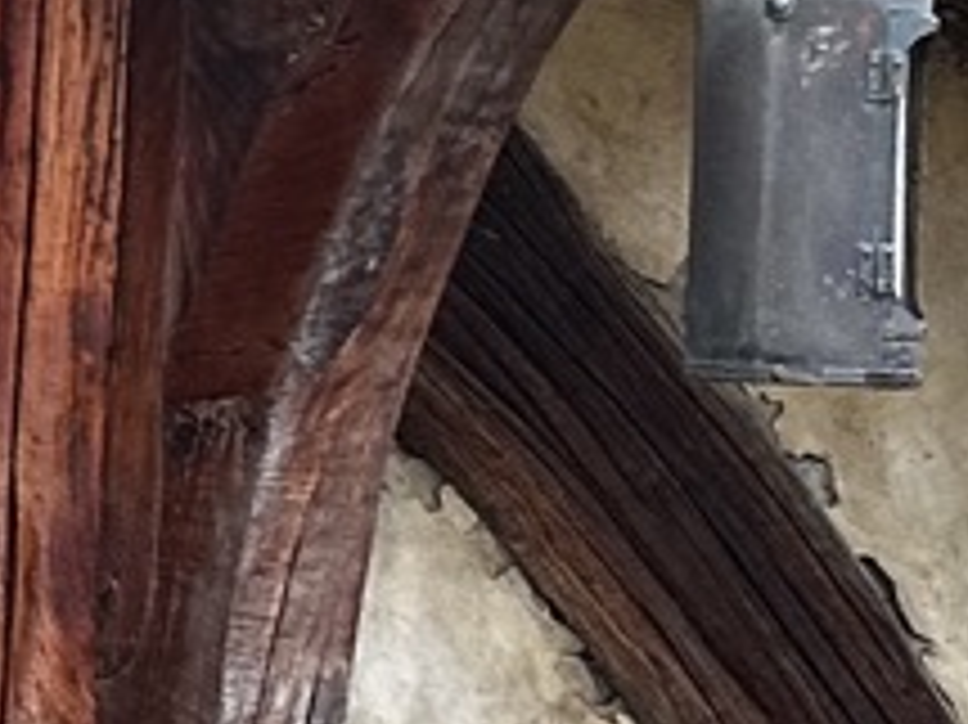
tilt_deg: -0.3
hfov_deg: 9.4
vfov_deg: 8.3
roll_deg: -3.0
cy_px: 261
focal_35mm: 179
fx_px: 5003
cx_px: -1661
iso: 200
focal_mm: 6.86
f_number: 1.78
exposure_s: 1/121
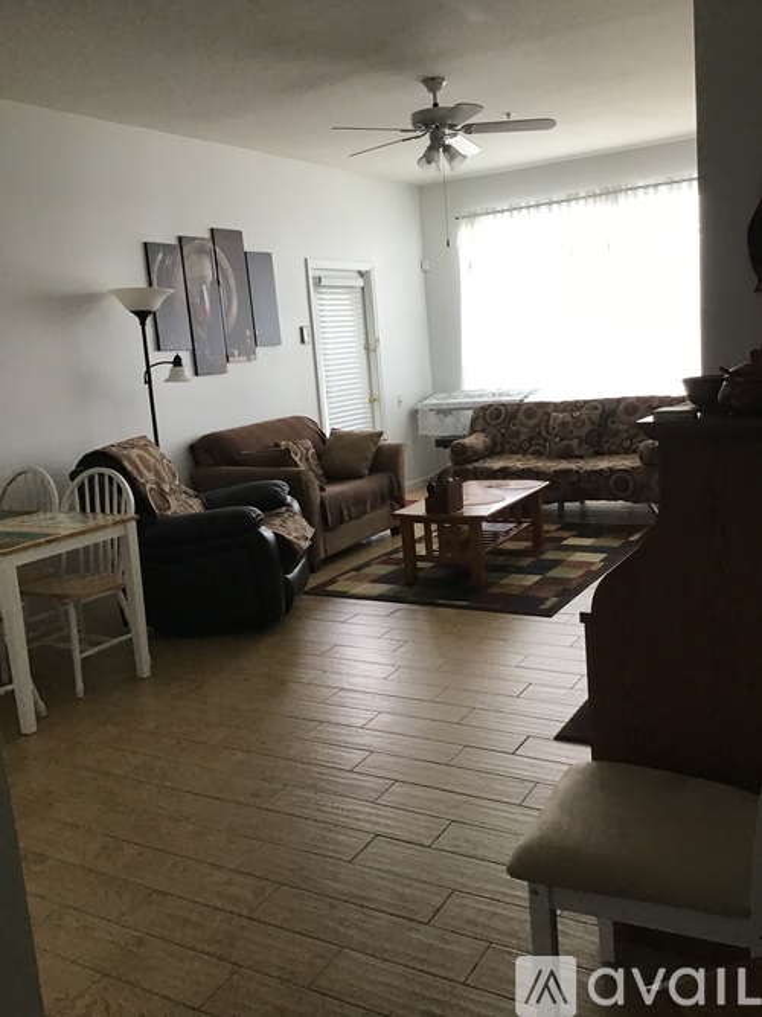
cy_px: 508
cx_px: 381
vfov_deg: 58.4
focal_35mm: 31
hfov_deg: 45.4
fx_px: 910
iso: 80
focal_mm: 3.3
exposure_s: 1/30
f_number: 2.4
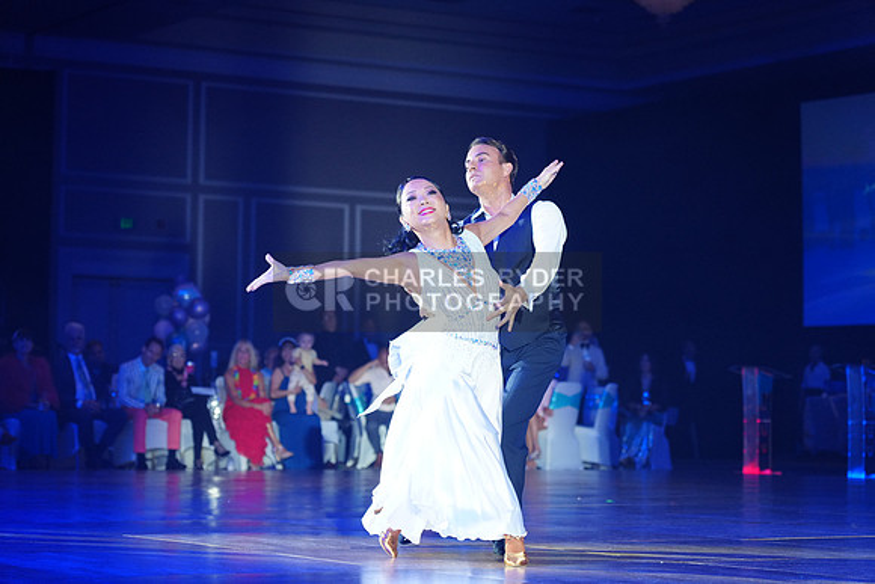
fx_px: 2261
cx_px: 438
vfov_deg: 14.7
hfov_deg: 21.9
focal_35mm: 93
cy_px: 292
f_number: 4
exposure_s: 1/320
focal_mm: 93
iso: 2000
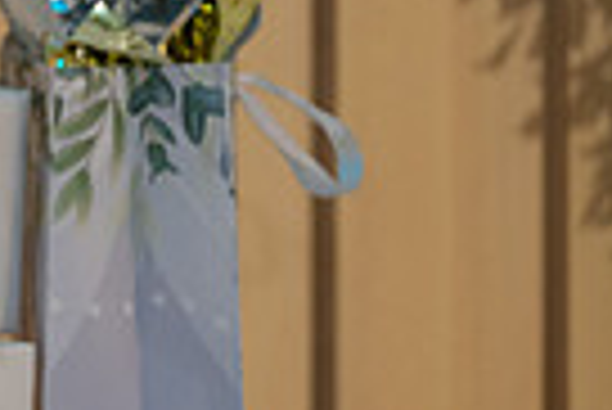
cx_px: -396
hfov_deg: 2.4
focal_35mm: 854
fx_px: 14533
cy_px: 340
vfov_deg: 1.6
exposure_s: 1/160
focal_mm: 200
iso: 1250
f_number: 3.2
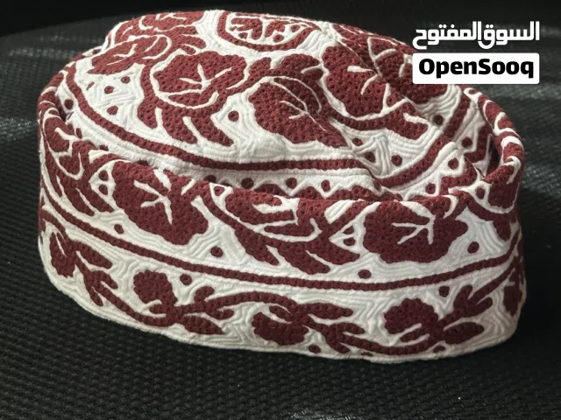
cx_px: 280
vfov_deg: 30.3
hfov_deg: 39.7
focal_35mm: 48
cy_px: 210
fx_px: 778
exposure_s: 1/105
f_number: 1.78
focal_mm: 6.86
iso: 40
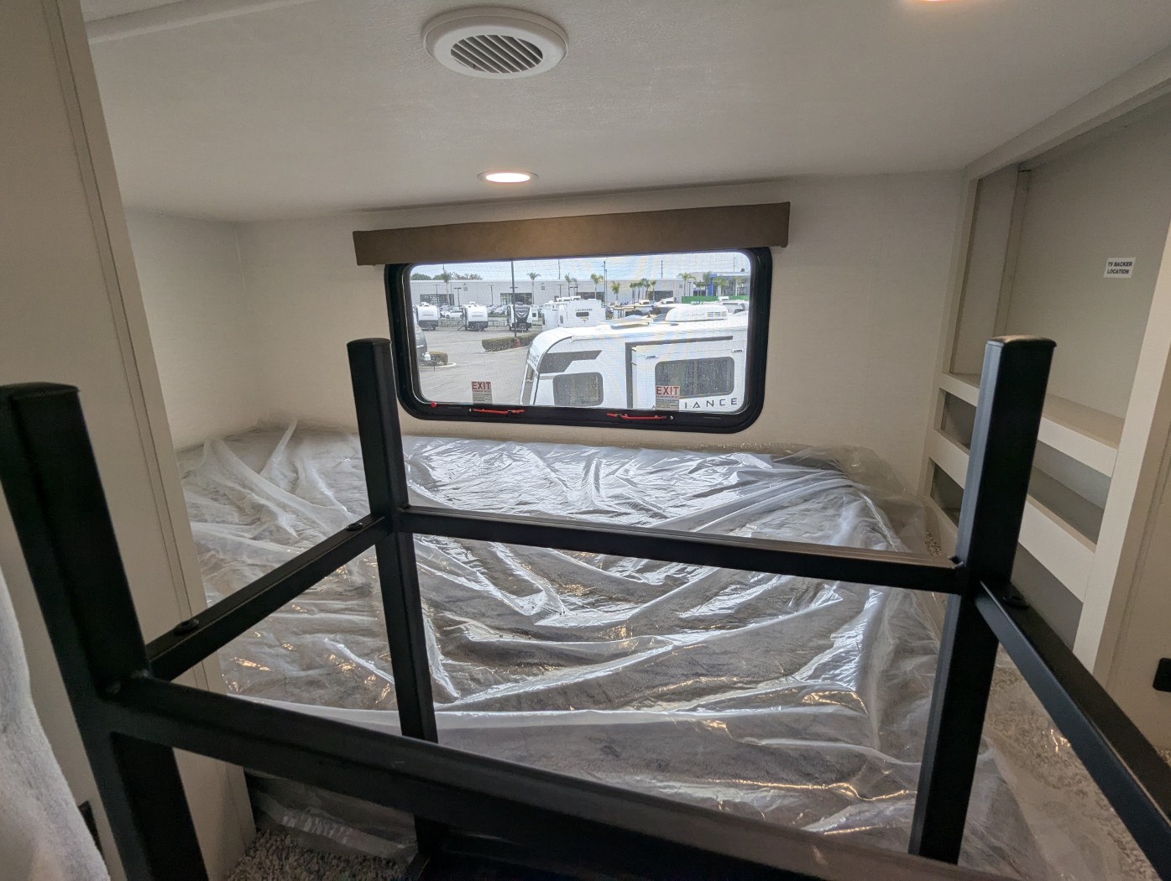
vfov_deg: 78.2
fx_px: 542
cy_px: 440
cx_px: 586
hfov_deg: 94.4
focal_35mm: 16
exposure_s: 1/153
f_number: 2.2
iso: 43
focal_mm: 2.35
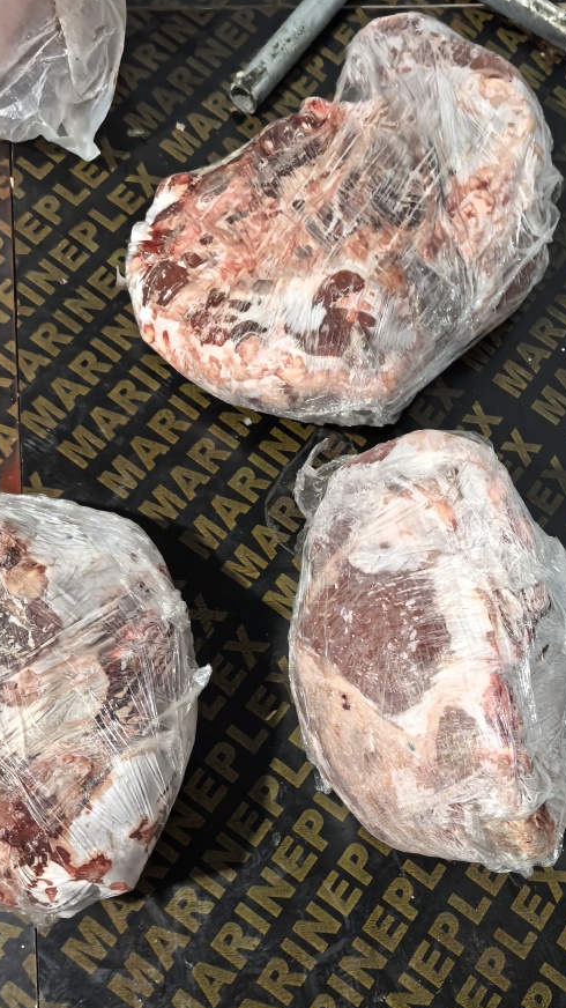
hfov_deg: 32.5
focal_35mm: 36
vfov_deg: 55.3
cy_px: 532
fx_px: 961
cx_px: 379
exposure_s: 1/383
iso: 5000
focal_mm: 6.98
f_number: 2
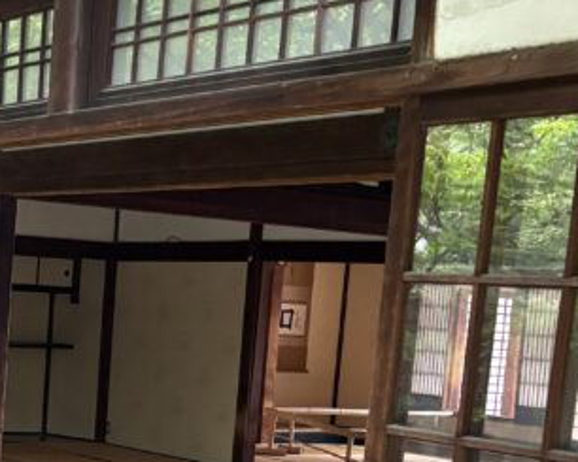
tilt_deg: -8.2
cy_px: 449
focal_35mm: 85
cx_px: -70
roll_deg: -5.2
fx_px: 1455
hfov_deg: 21.3
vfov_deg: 17.7
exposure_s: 1/60
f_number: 1.6
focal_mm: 5.96
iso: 400
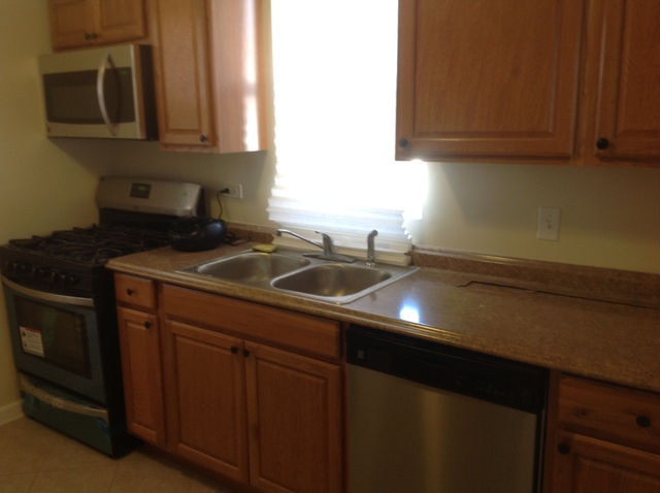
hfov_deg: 52.7
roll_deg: +1.4
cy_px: 246
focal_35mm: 35
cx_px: 330
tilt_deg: -11.3
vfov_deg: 40.6
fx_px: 666
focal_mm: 4.28
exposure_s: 1/15
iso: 64
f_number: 2.4
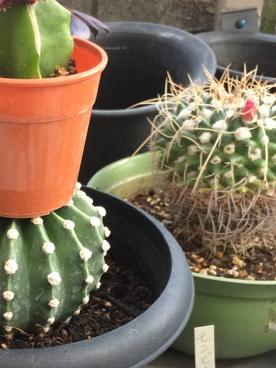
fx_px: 648
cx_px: 8
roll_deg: +1.7
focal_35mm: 61
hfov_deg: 23.2
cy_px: 220
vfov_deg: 31.6
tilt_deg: -33.6
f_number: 2.2
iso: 32
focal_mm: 4.15
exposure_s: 1/40
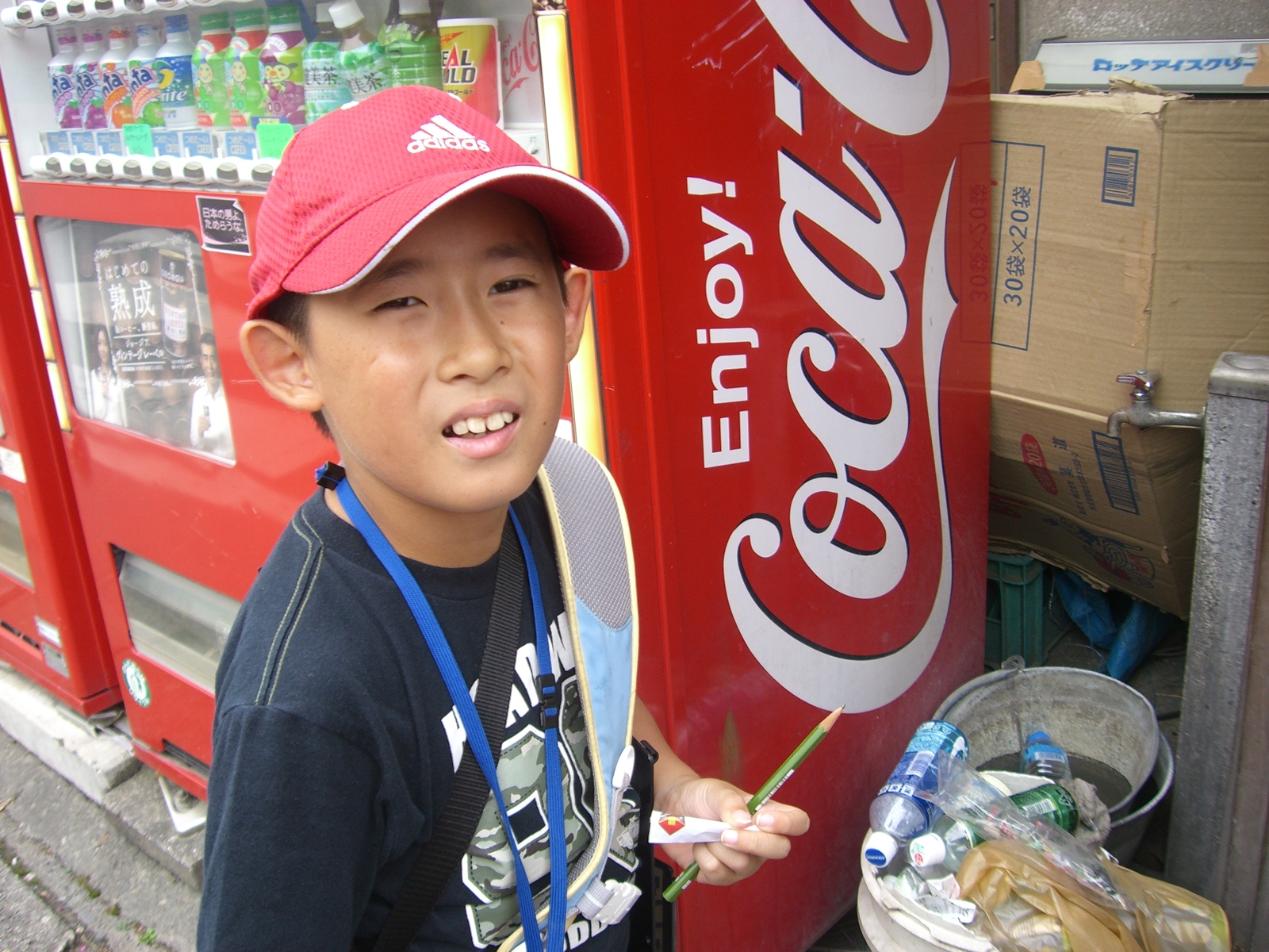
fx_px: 1393
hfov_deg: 49.0
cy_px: 476
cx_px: 634
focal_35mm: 38
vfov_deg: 37.7
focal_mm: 6.2
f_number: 2.7
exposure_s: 1/160
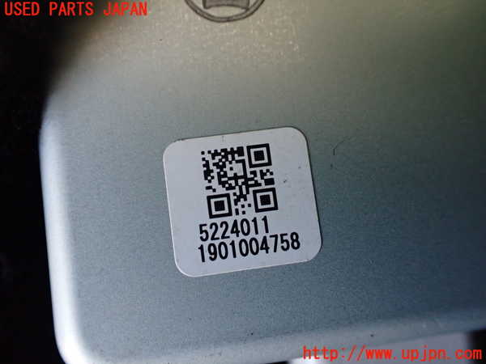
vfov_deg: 46.8
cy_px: 182
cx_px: 243
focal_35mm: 30
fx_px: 421
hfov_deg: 60.0
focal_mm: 5.4
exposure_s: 1/125
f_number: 2.3
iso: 640
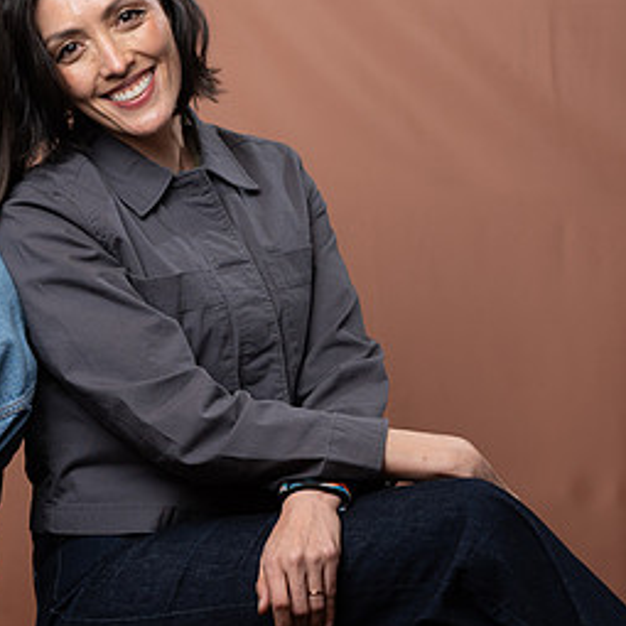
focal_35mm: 141
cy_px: 328
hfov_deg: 12.3
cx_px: 27
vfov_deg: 12.4
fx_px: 2885
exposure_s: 1/160
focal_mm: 73
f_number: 4
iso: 320
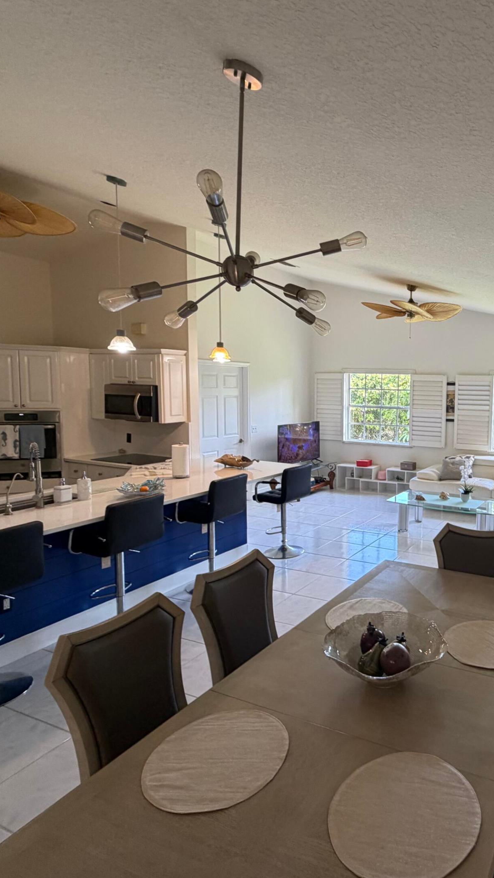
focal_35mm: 21
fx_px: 489
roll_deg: -0.5
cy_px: 429
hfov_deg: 48.5
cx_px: 435
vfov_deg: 83.8
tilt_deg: -3.7
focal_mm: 2.22
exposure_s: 1/60
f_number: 2.2
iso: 160
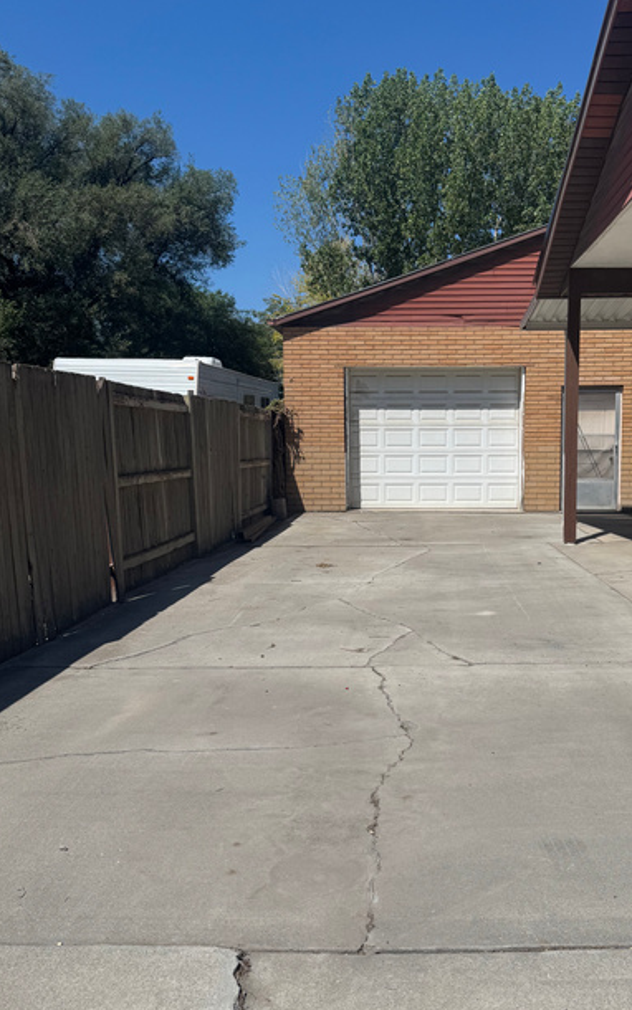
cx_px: 422
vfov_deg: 59.6
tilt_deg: -5.0
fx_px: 882
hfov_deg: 39.0
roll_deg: +0.3
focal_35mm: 32
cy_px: 496
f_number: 1.78
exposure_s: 1/9009
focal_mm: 6.76
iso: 80
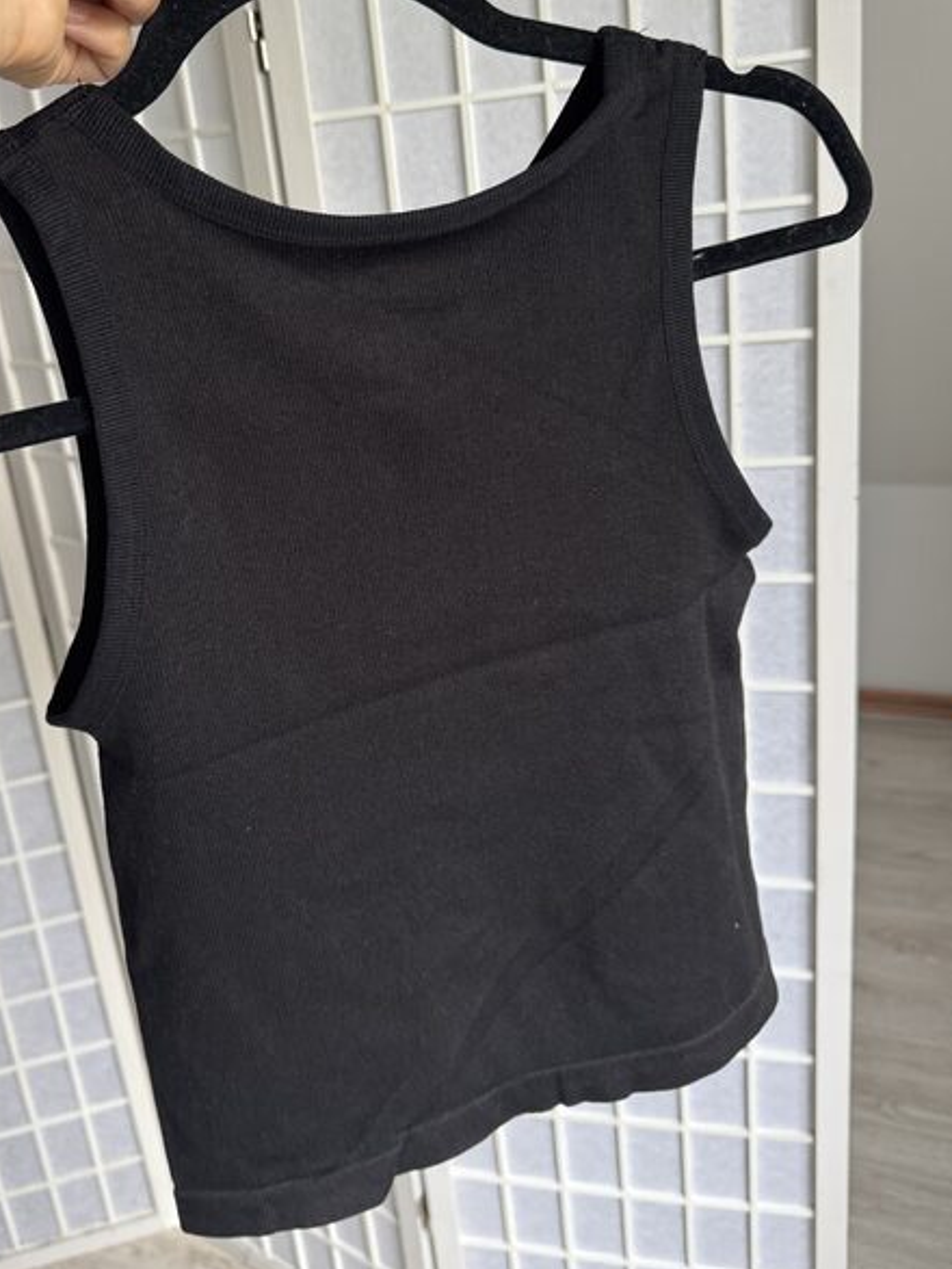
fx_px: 1099
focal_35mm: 30
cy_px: 514
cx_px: 402
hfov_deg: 46.7
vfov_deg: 59.5
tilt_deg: -17.4
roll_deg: +6.3
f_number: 1.78
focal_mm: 6.76
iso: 200
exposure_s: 1/60
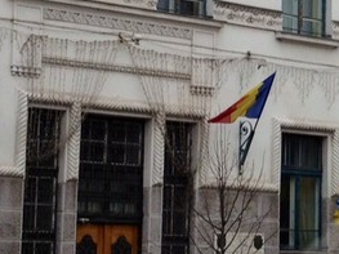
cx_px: 526
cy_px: 102
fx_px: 1302
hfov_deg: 13.8
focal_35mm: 133
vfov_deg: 11.1
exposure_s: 1/1381
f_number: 2.4
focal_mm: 4.28
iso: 50
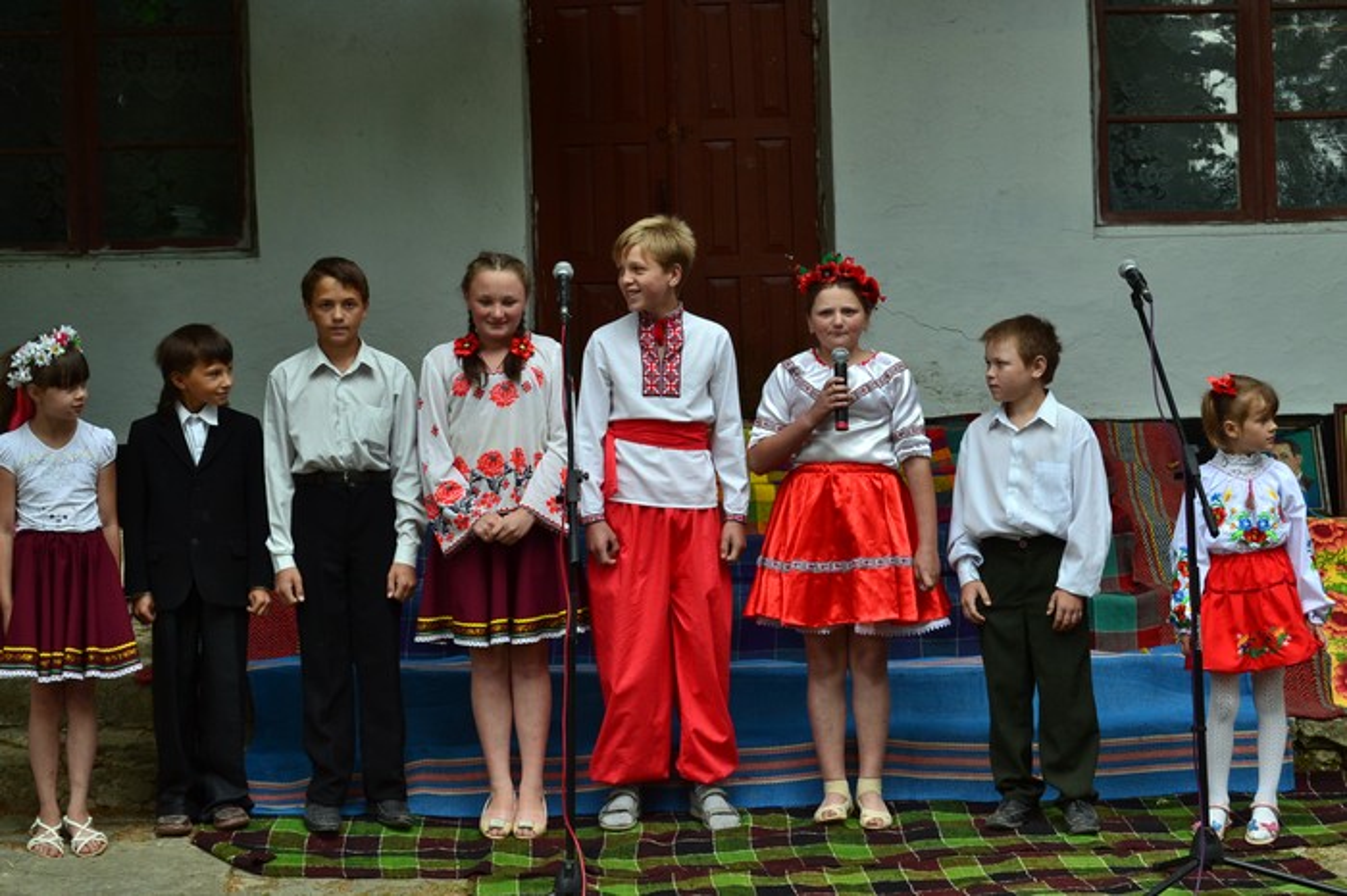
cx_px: 674
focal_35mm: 60
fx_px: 2244
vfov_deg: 22.6
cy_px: 448
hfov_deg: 33.4
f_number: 9
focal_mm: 40
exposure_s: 1/100
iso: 400
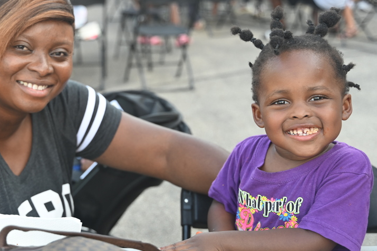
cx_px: 115
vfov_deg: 21.5
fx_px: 659
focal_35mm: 63
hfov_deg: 31.6
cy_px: 108
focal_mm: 44
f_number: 3.5
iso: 400
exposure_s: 1/250
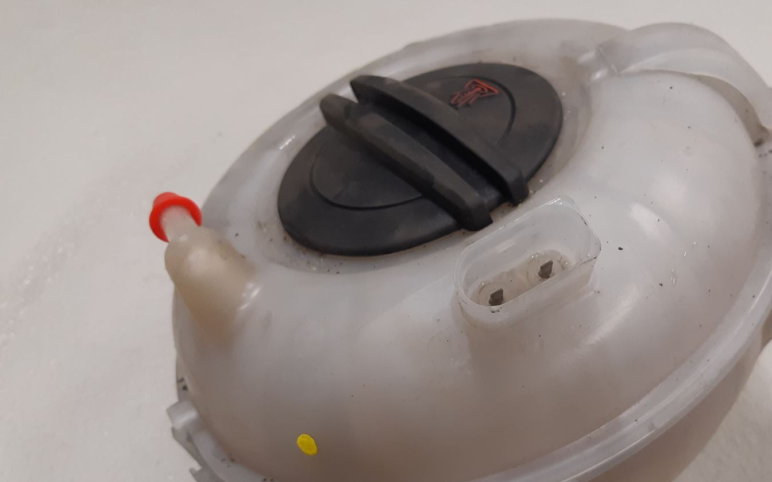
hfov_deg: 46.9
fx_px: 884
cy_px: 302
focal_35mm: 42
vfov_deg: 30.4
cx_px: 468
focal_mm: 3.93
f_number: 1.7
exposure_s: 1/50
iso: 125
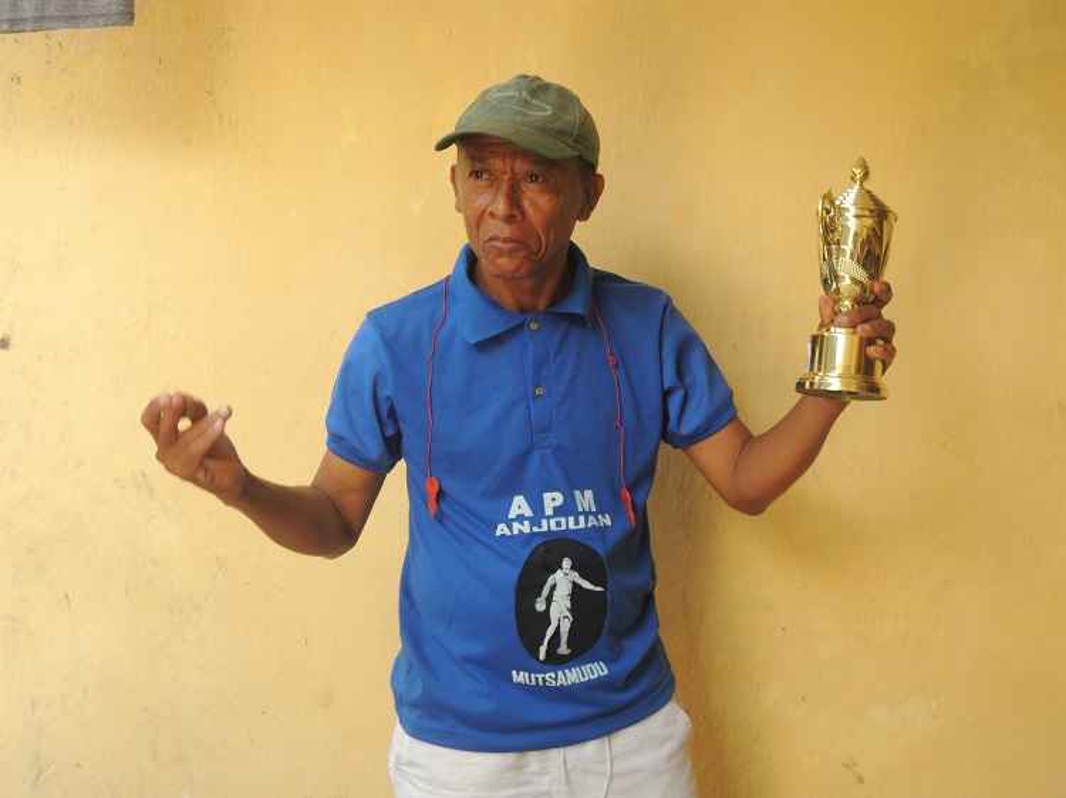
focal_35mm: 45
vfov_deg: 32.2
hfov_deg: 42.1
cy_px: 399
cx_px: 533
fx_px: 1385
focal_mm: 8.1
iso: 100
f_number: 3.5
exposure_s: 1/80
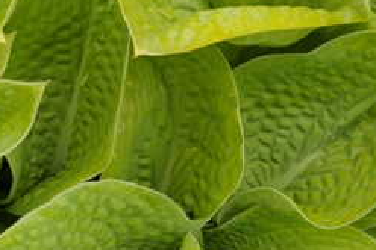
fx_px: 1272
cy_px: 179
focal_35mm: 122
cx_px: 102
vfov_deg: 11.2
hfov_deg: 16.7
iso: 400
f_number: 6.7
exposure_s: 1/90
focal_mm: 45
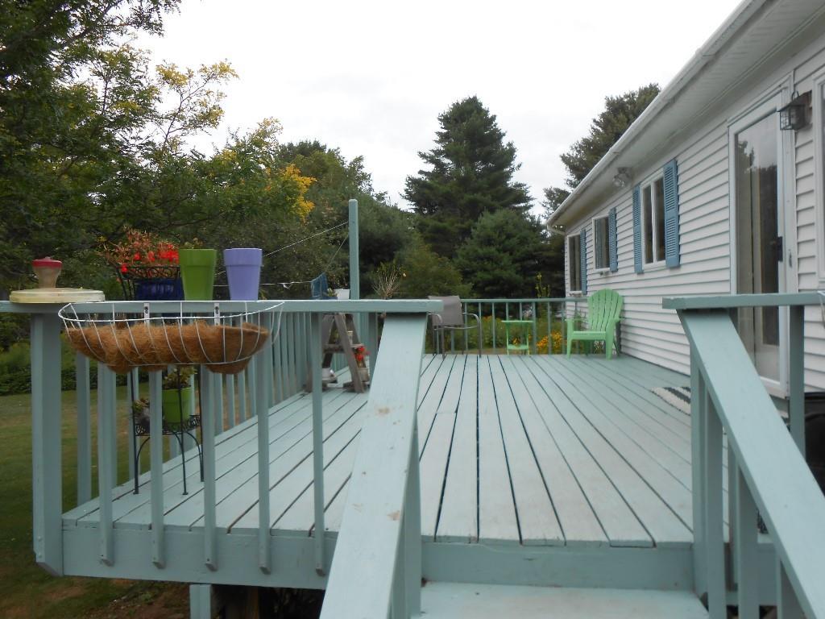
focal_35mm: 26
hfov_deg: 67.3
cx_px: 412
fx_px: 620
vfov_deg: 53.1
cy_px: 310
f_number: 3.5
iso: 80
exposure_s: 1/400
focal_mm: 4.6
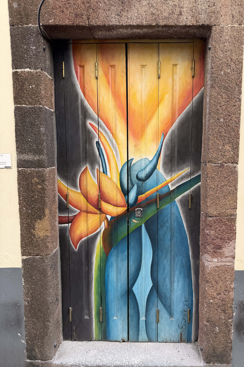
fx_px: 254
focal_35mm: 25
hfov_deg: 51.2
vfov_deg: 71.5
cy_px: 183
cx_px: 137
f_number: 1.8
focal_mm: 6.8
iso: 80
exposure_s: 1/497
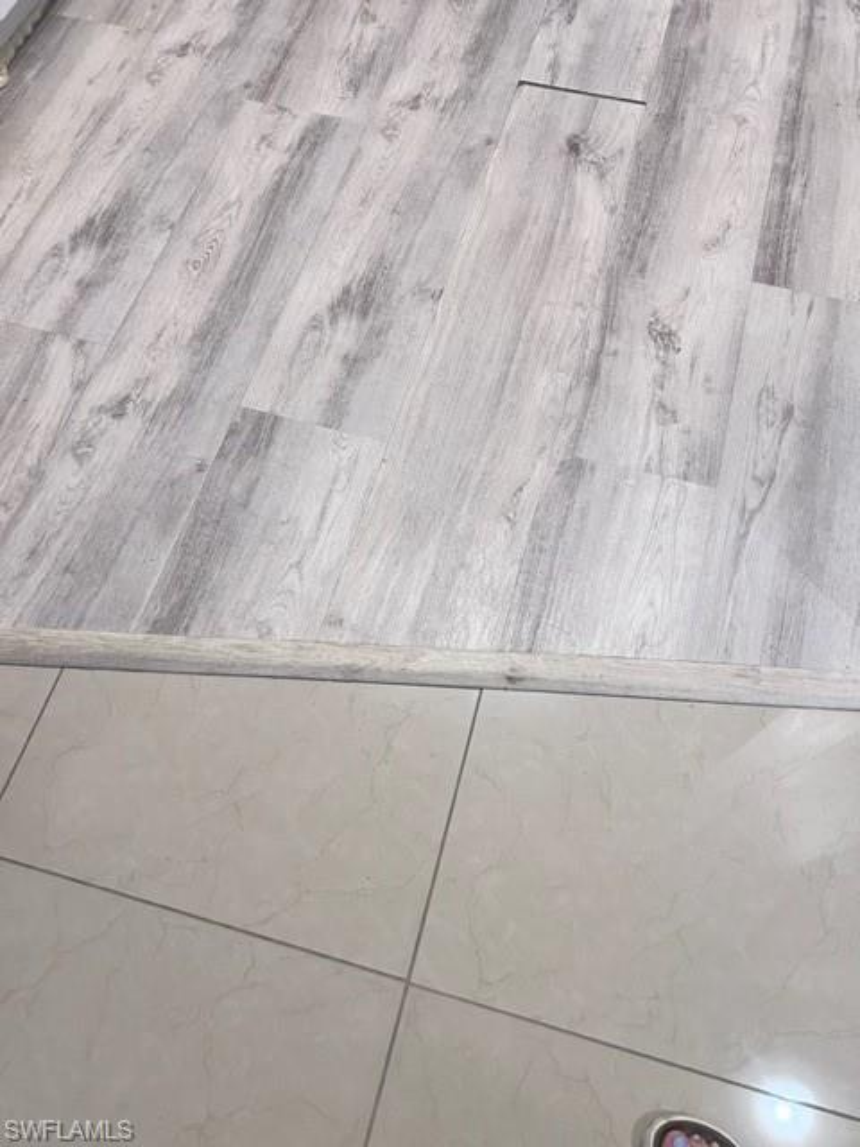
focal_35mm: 26
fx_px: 861
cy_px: 574
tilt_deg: -64.9
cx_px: 430
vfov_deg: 67.3
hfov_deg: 53.1
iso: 100
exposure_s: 1/60
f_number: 1.5
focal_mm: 5.7
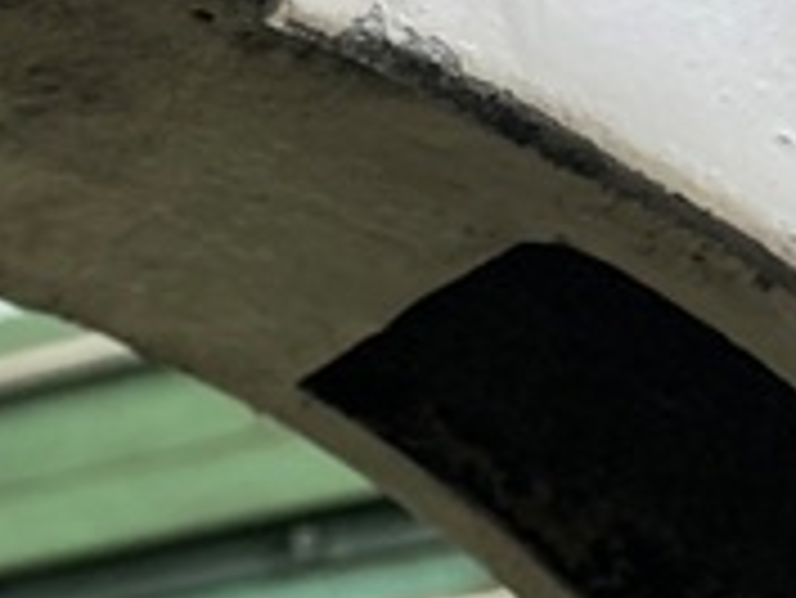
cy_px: 112
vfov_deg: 14.6
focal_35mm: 101
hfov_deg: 17.6
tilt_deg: +20.1
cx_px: -373
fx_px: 2324
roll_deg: +5.7
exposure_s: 1/66
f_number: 1.8
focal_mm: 3.99
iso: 80
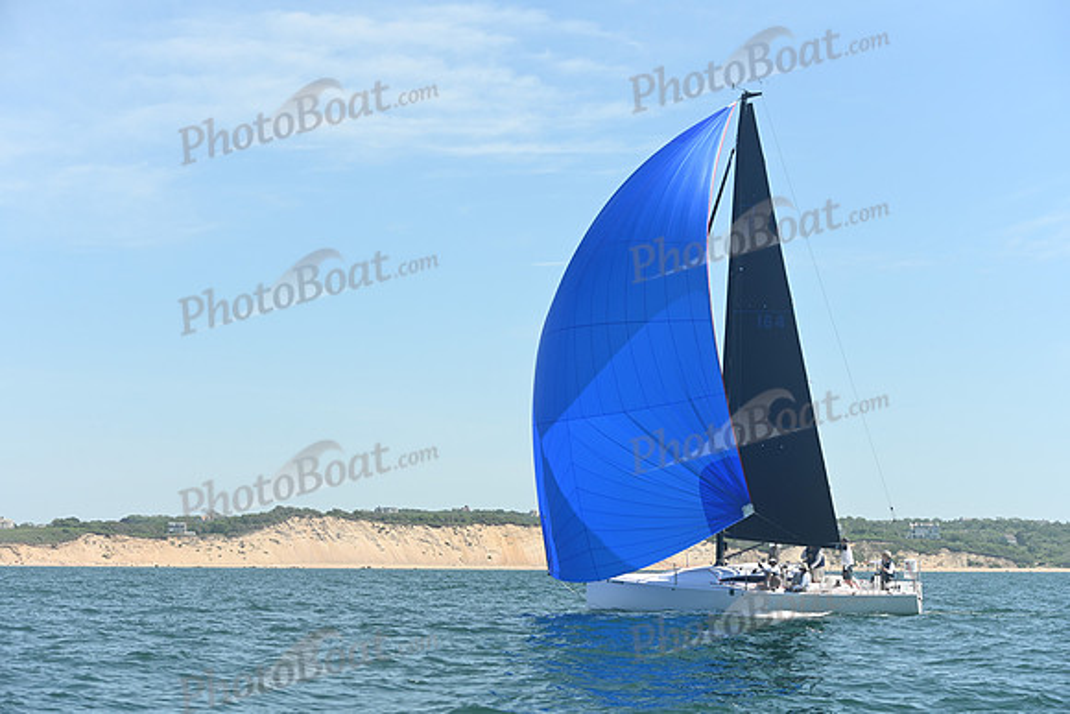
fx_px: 2081
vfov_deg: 19.5
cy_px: 357
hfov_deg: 28.8
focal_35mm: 70
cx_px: 535
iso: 320
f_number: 6.3
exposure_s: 1/1000
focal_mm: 70
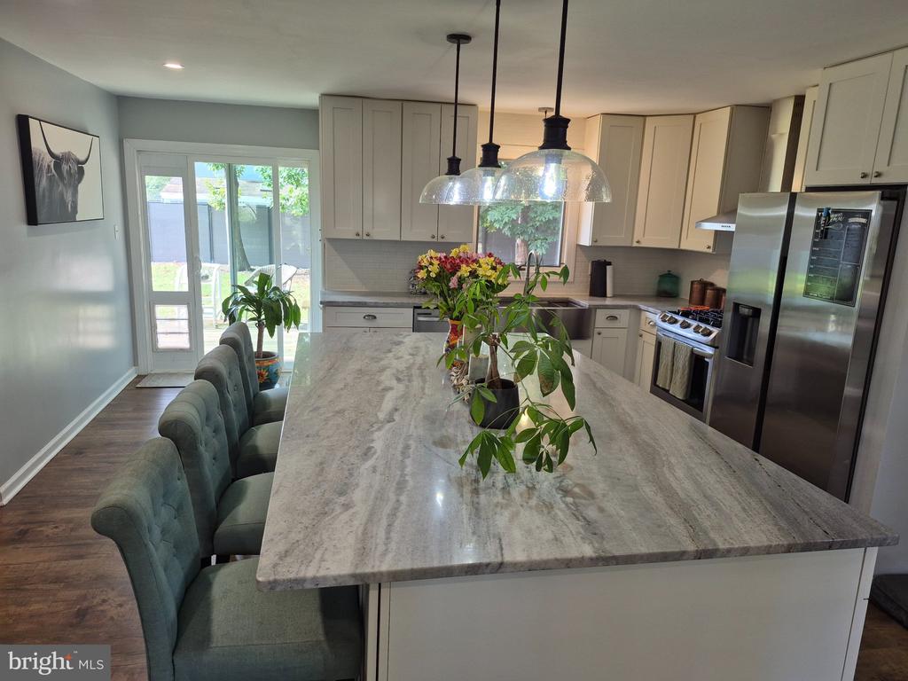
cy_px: 340
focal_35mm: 23
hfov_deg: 73.9
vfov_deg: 58.9
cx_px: 454
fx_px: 603
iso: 100
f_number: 1.8
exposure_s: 1/120
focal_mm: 5.4
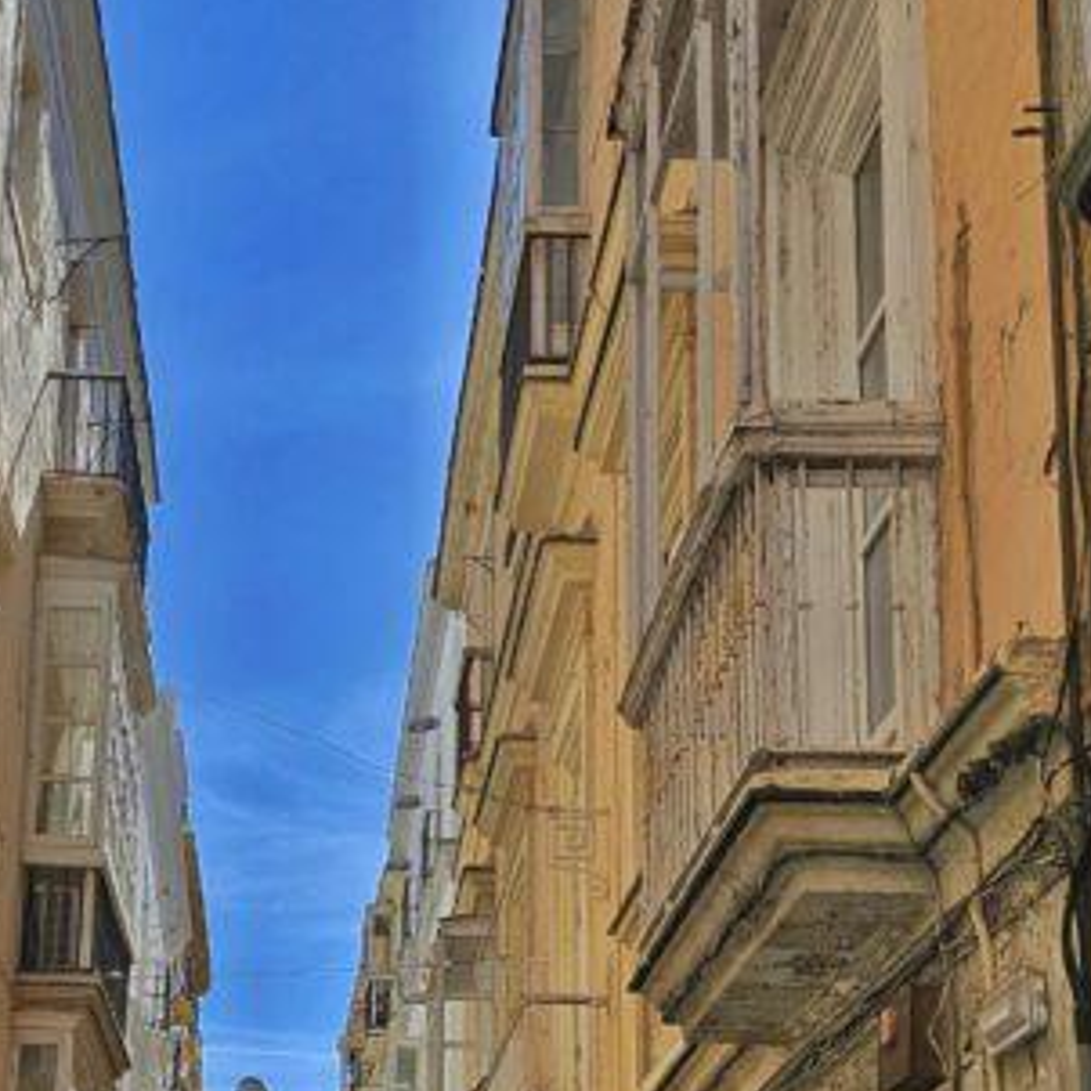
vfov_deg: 24.7
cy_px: 842
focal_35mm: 69
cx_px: 260
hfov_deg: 24.7
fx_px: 2460
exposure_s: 1/709
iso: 10
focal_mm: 6.3
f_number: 1.7
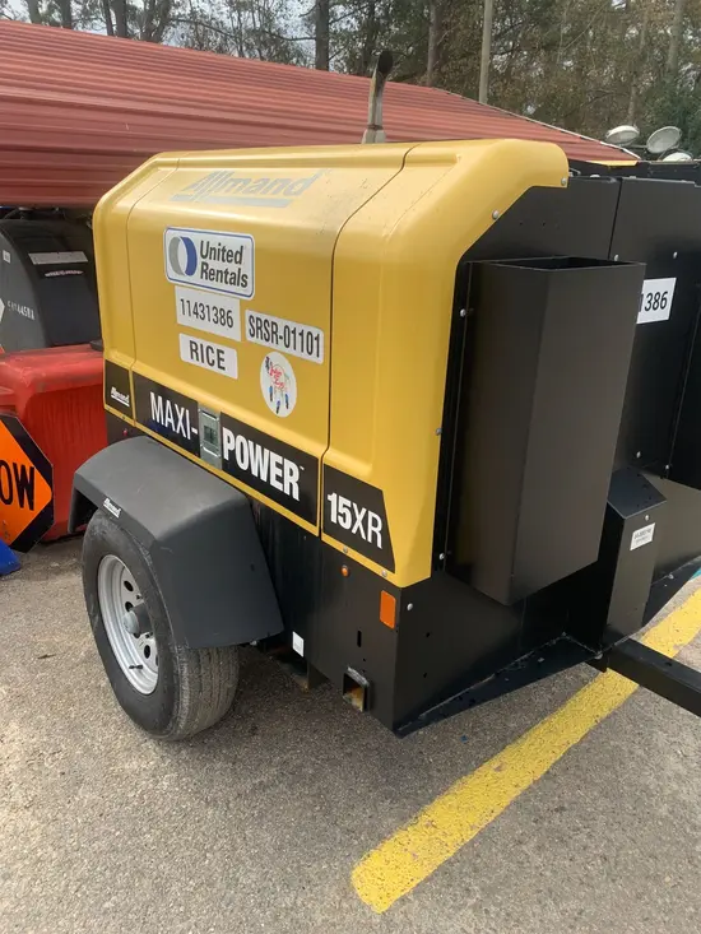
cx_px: 350
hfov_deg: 53.1
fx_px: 702
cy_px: 467
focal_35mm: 26
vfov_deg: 67.3
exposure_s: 1/555
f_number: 1.8
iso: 25
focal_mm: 4.25
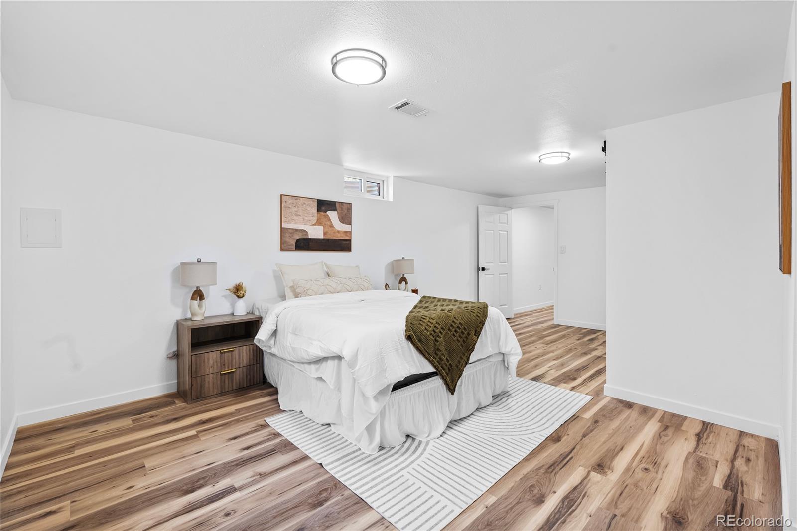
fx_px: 354
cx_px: 398
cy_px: 266
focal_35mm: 16
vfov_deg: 73.7
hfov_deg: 96.7
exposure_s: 1/3
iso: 320
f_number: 8
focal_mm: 16
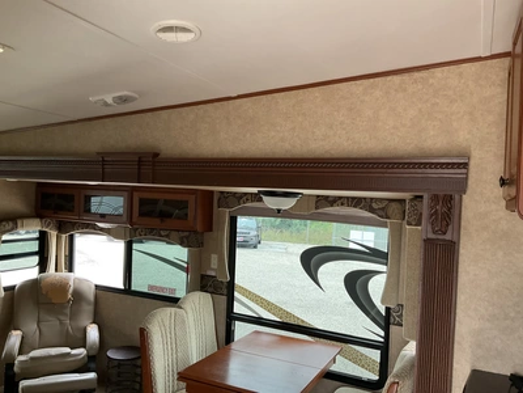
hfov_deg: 61.7
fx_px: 438
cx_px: 262
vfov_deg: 48.2
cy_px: 196
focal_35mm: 29
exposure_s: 1/60
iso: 80
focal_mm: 3
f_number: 1.8
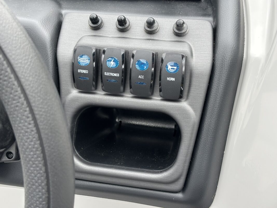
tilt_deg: -32.1
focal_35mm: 52
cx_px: 138
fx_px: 416
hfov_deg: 36.8
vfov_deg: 28.0
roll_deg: +0.4
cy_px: 104
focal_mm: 5.96
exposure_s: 1/171
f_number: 1.6
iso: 40
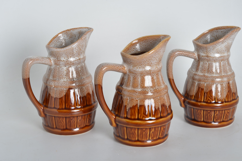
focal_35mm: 75
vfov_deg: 18.1
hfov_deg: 27.0
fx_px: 503
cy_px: 80
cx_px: 121
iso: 100
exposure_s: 1/125
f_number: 14
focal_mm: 50
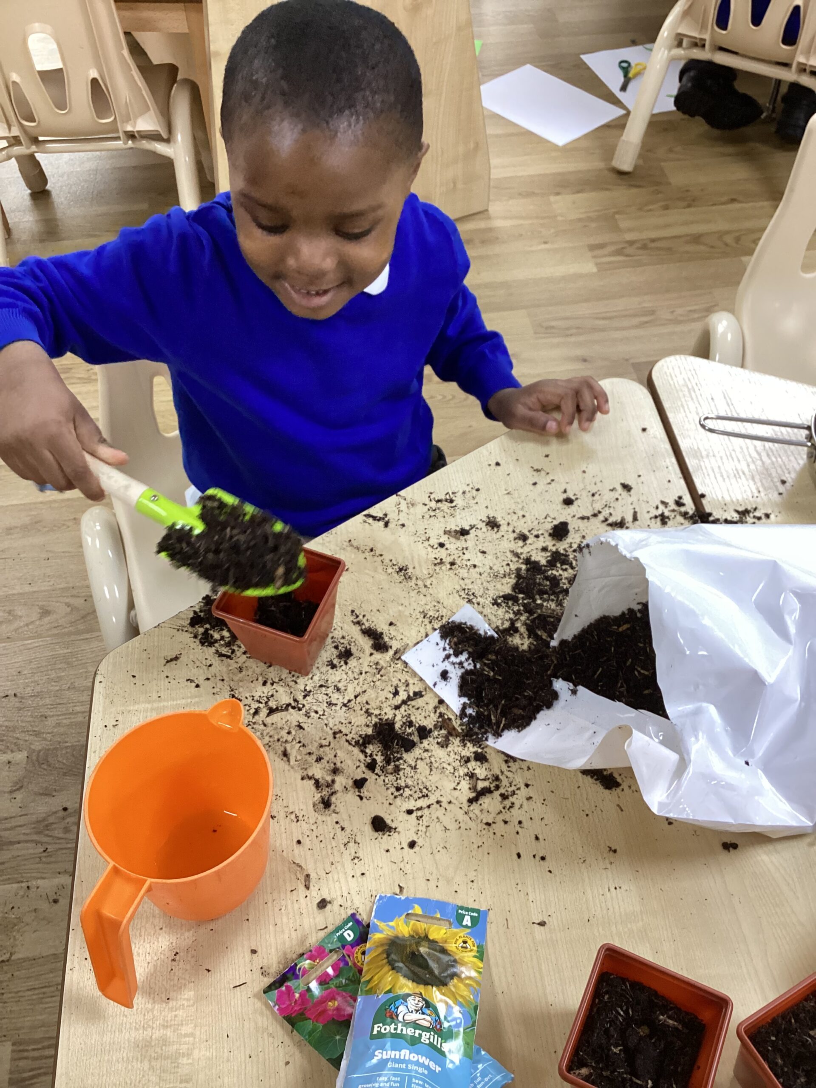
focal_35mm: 31
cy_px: 544
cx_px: 408
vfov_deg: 58.4
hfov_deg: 45.4
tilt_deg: -51.4
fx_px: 974
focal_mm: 3.3
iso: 250
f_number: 2.4
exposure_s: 1/50
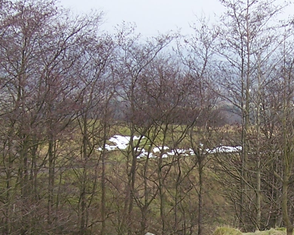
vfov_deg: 13.8
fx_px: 949
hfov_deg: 17.5
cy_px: 264
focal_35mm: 109
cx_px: 239
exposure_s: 1/250
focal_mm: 5.6
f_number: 2.7
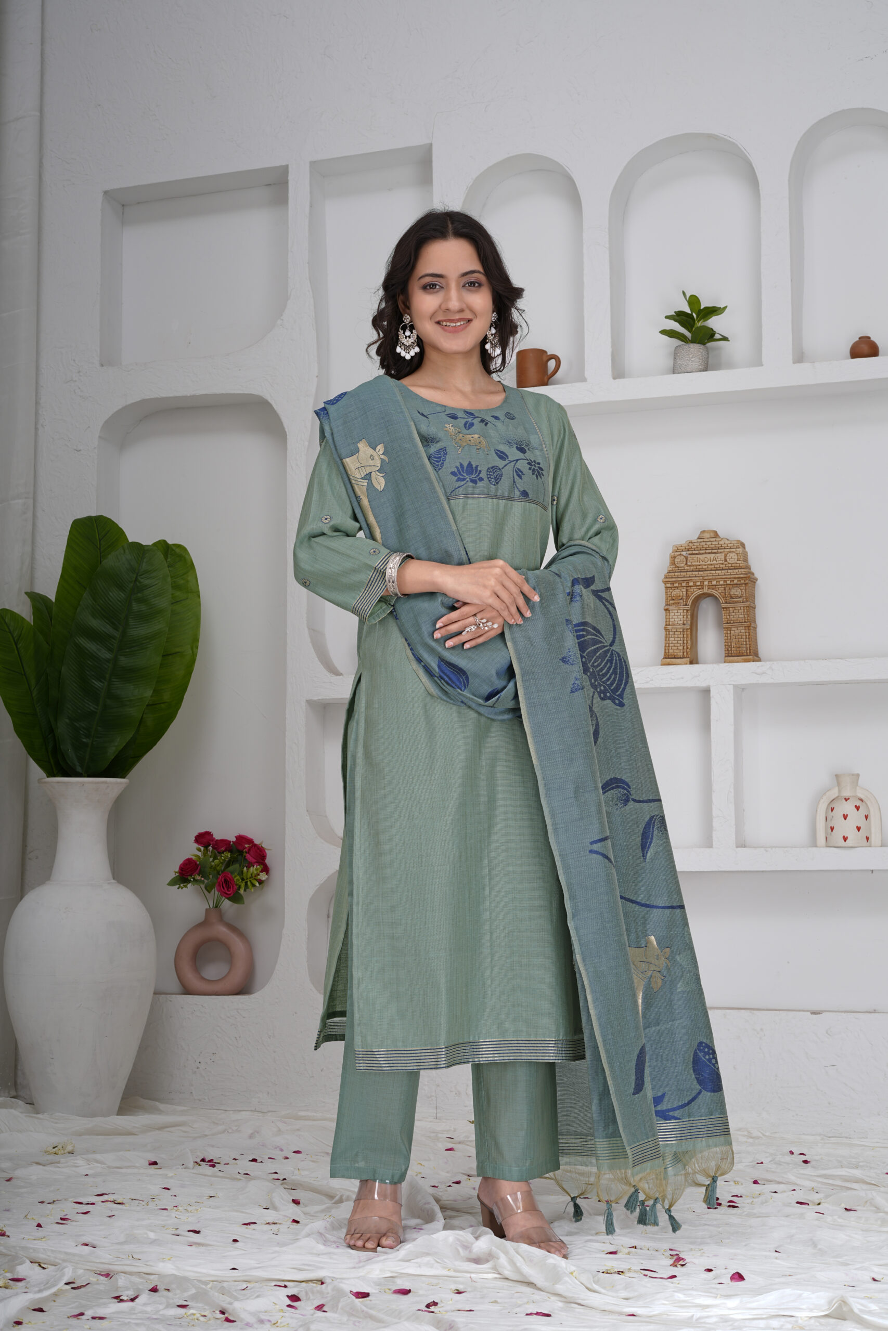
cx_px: 444
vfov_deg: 39.6
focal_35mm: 50
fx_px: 1850
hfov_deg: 27.0
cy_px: 666
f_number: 9
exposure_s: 1/160
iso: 80
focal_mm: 50
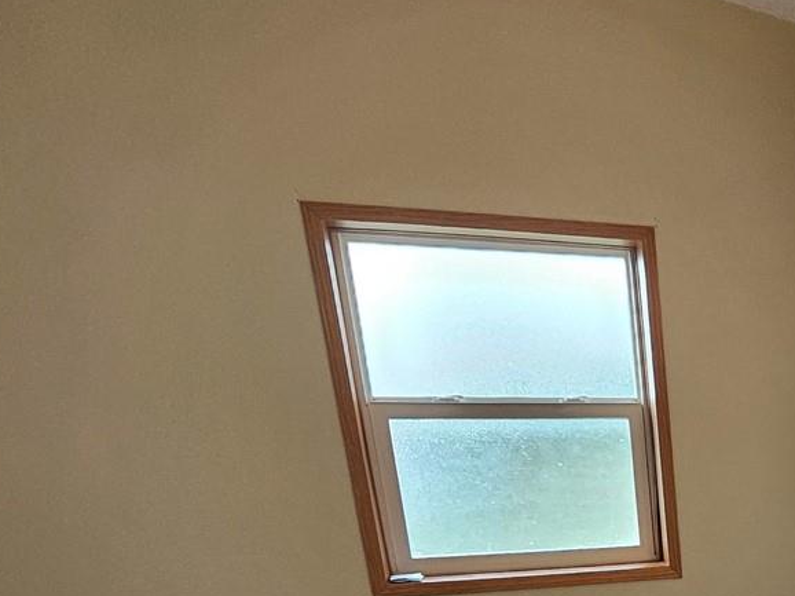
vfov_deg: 32.4
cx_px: 882
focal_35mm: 36
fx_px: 826
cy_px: 724
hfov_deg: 40.9
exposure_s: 1/60
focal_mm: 1.7
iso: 64
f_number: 2.2
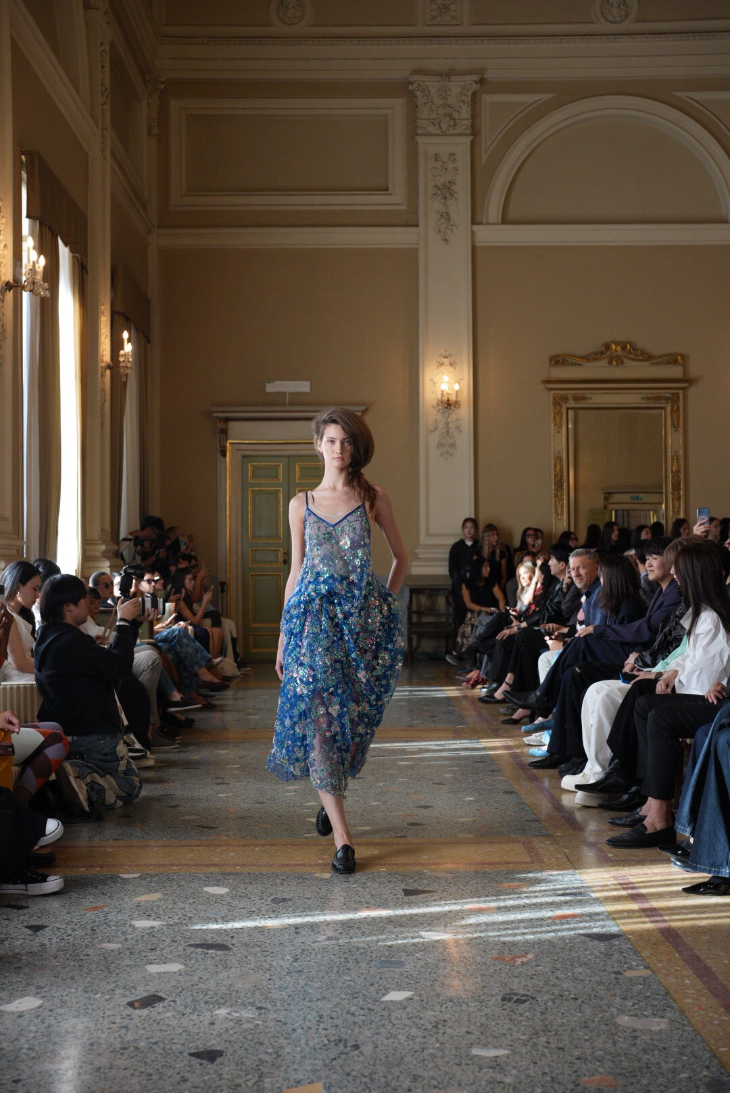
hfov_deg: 27.0
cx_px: 365
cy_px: 546
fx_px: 1518
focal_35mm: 50
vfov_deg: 39.6
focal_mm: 50
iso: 1600
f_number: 4.5
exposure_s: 1/250
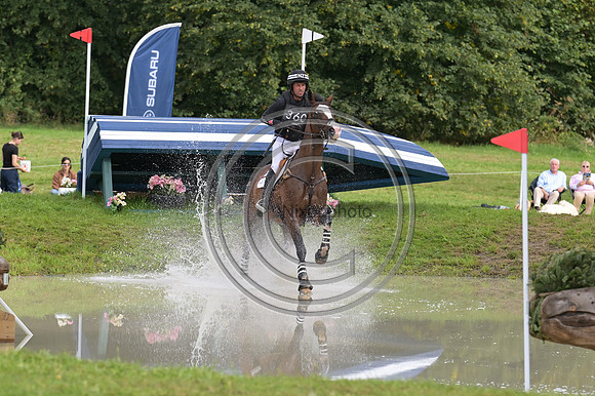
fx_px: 4955
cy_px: 198
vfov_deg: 4.6
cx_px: 298
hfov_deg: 6.9
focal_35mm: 300
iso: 720
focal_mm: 200
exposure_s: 1/1250
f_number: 5.6
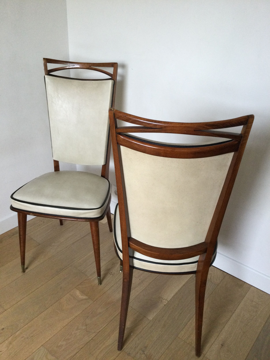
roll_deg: -0.9
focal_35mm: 31
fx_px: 322
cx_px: 135
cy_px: 180
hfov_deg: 45.4
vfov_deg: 58.4
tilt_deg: -25.1
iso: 50
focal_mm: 3.3
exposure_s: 1/33
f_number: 2.4
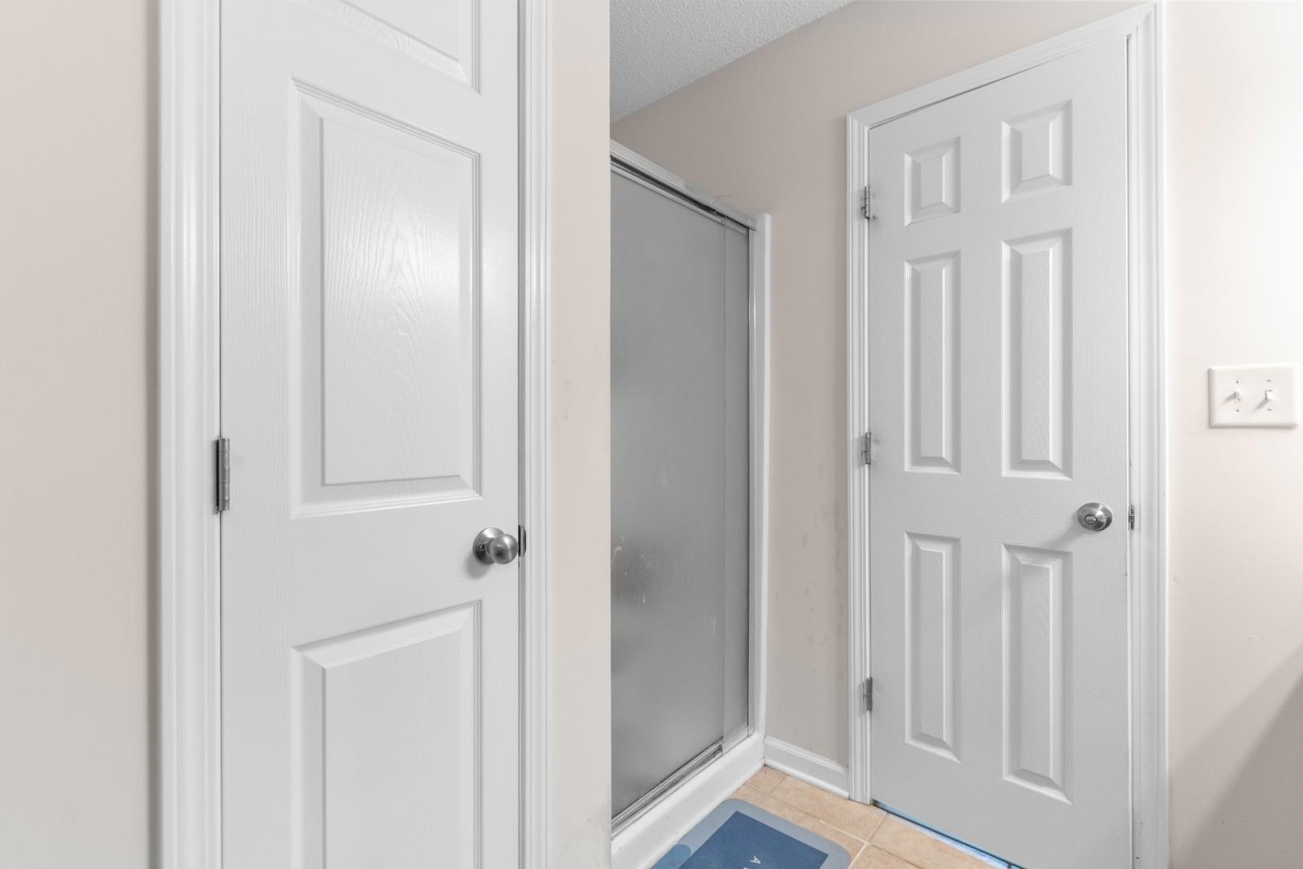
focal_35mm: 15
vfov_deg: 77.3
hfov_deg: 100.4
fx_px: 543
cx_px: 652
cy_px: 434
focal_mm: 10
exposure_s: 1/8
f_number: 4.5
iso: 100
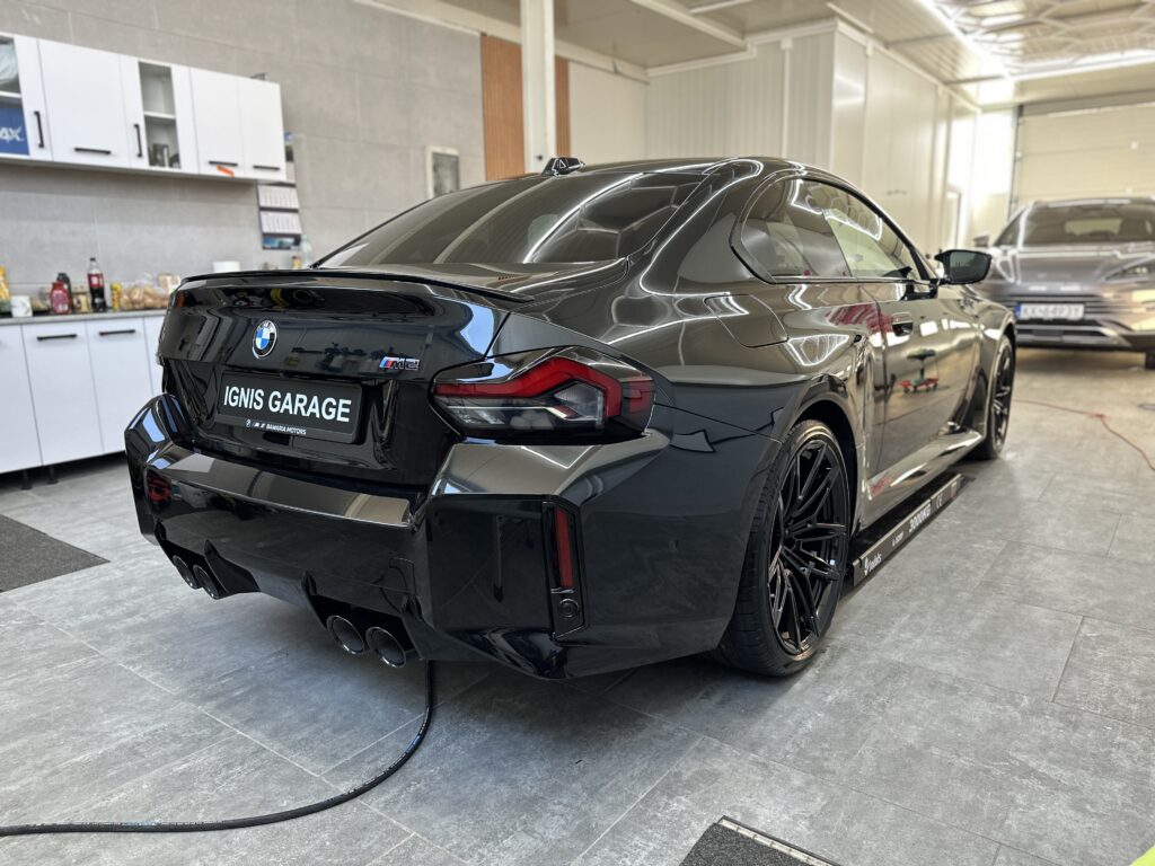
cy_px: 433
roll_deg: +1.2
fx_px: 801
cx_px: 578
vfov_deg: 56.8
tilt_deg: -11.5
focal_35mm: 24
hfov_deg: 71.6
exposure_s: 1/100
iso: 200
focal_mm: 6.86
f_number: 1.78
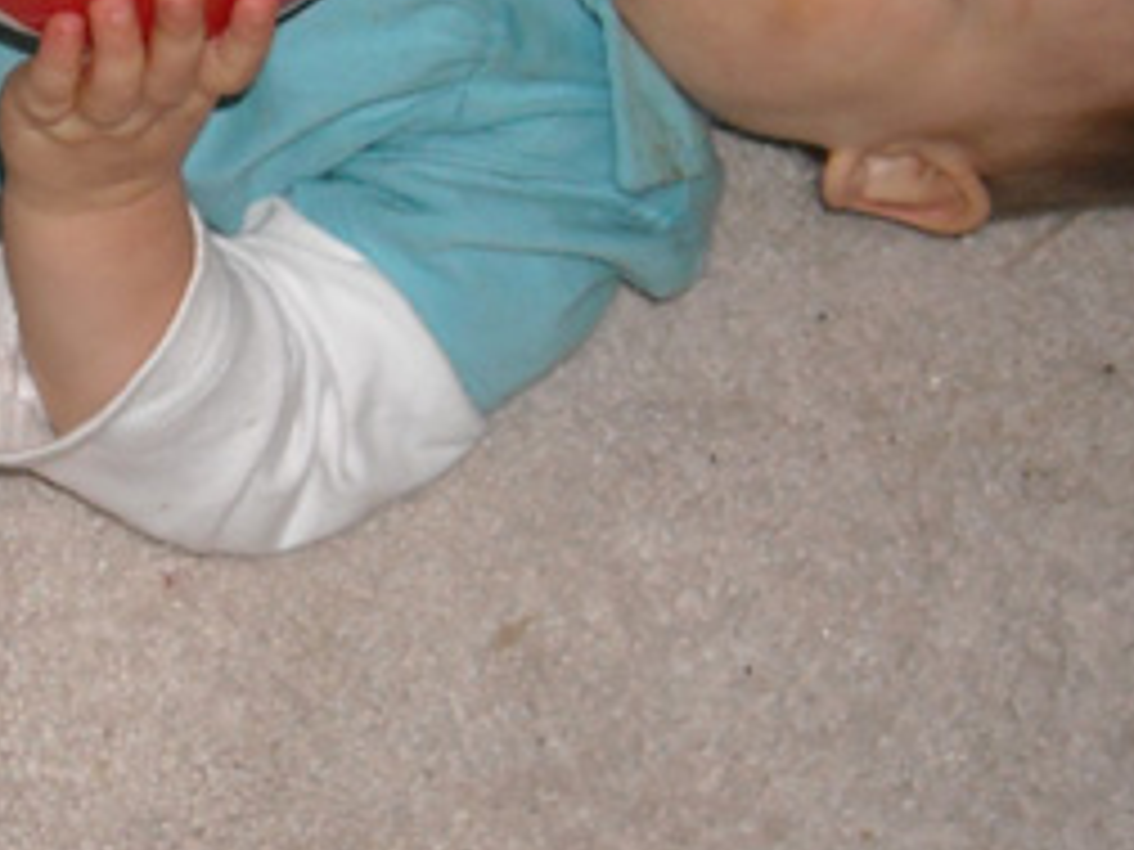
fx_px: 3636
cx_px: 18
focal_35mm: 111
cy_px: 450
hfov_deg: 17.3
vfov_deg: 13.3
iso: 200
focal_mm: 5.7
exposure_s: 1/60
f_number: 2.8
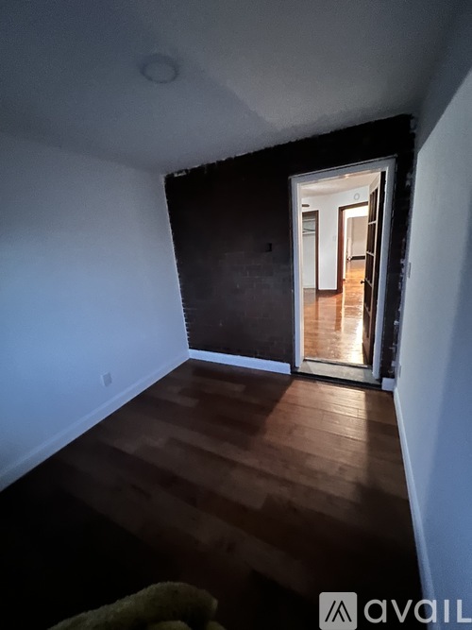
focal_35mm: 13
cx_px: 236
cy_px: 315
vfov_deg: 106.2
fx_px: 236
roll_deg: +5.0
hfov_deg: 89.9
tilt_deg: -15.6
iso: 800
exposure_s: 1/8
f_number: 1.8
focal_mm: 1.57
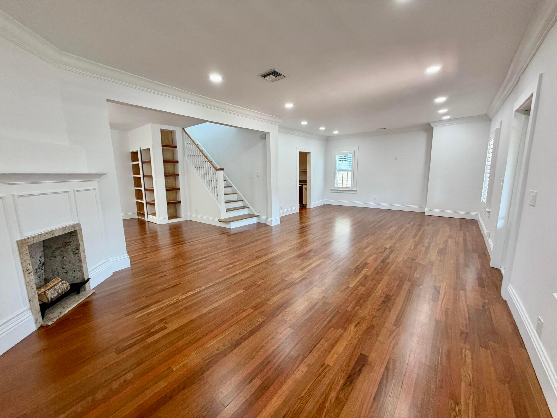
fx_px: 225
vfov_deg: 85.7
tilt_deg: -9.1
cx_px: 278
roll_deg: +0.7
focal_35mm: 14
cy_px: 209
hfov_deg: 102.1
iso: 250
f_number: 2.2
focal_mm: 2.22
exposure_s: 1/120
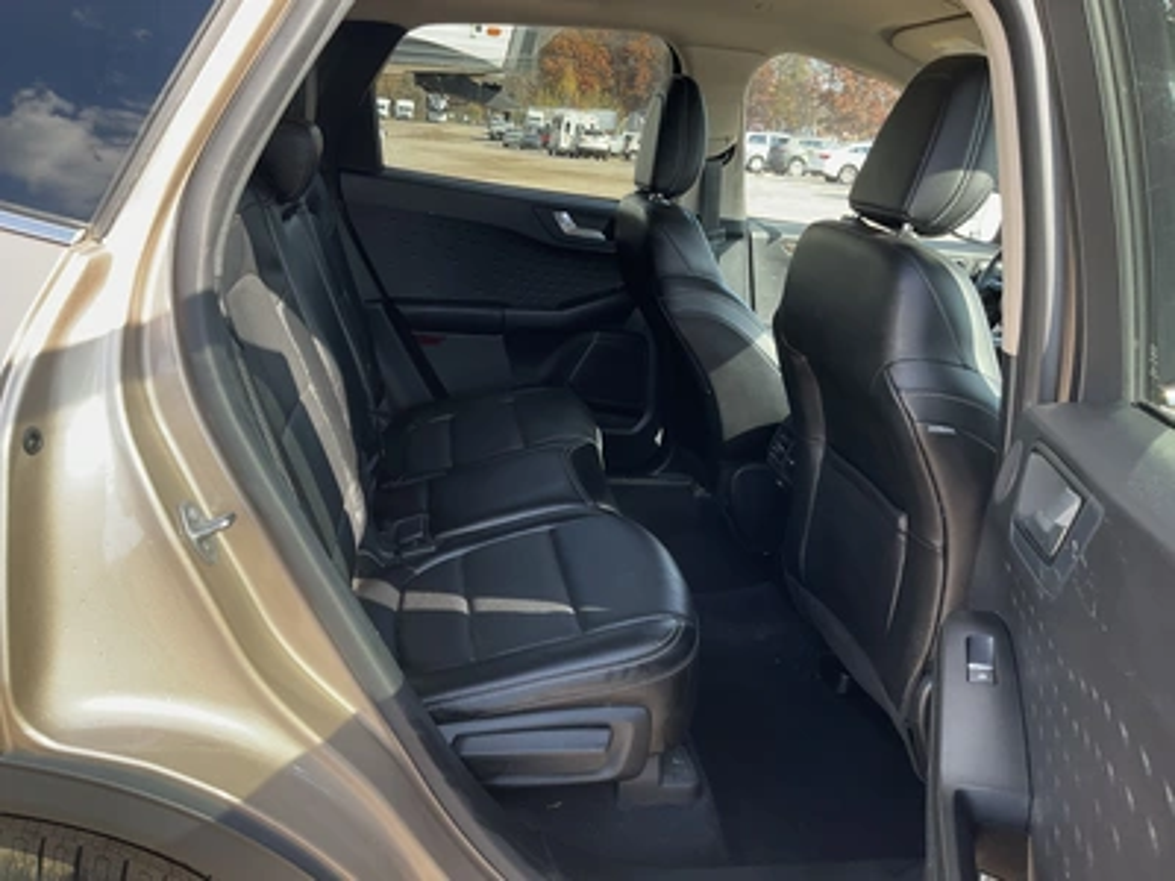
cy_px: 440
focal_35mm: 29
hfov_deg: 61.7
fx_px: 984
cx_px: 588
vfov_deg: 48.2
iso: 20
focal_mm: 3
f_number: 1.8
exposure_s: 1/164
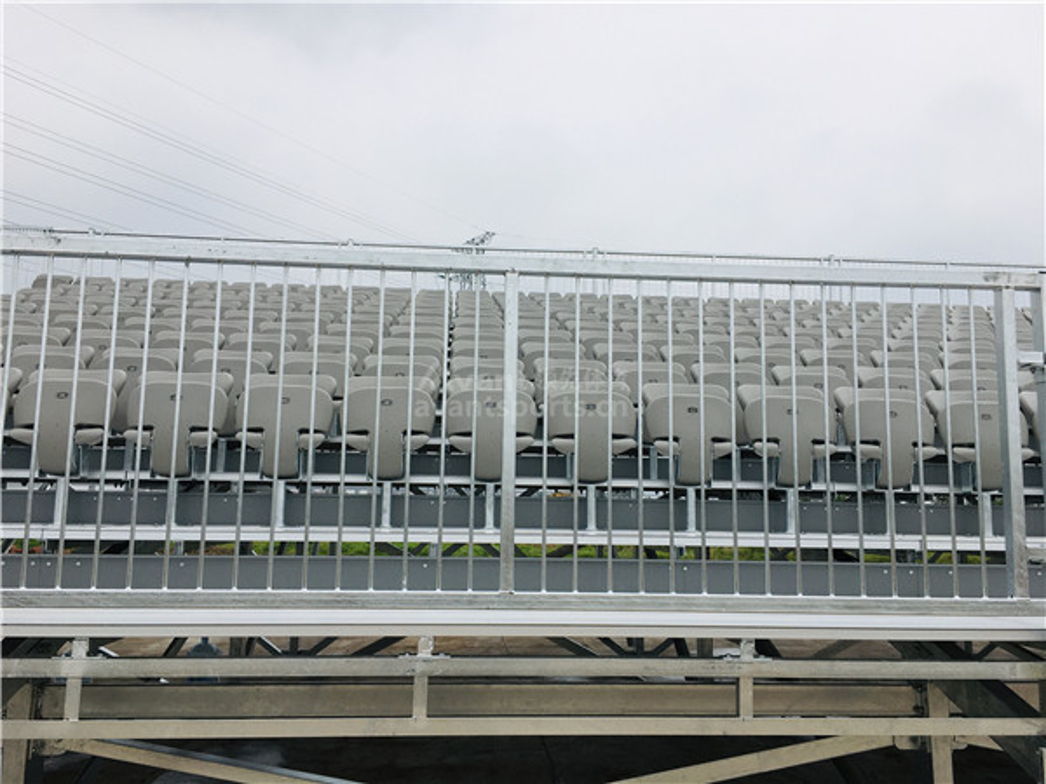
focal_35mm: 29
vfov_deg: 48.2
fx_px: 876
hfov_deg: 61.7
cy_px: 392
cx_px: 523
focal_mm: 4.15
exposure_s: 1/2481
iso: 25
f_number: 2.2
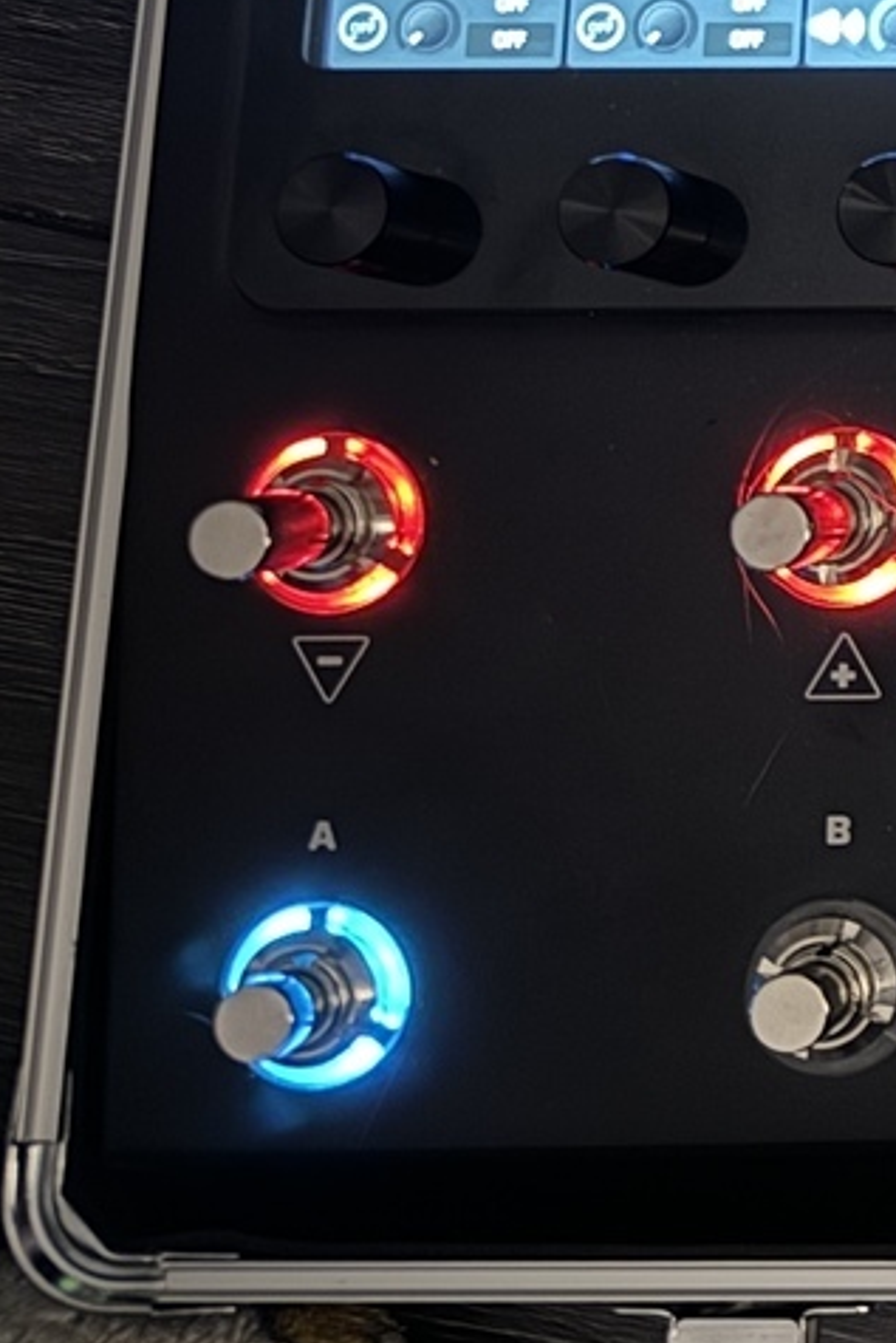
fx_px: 3133
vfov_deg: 23.1
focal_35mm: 84
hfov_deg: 12.6
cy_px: -20
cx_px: 2165
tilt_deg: -79.3
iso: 1000
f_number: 1.78
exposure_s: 1/13
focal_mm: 6.76
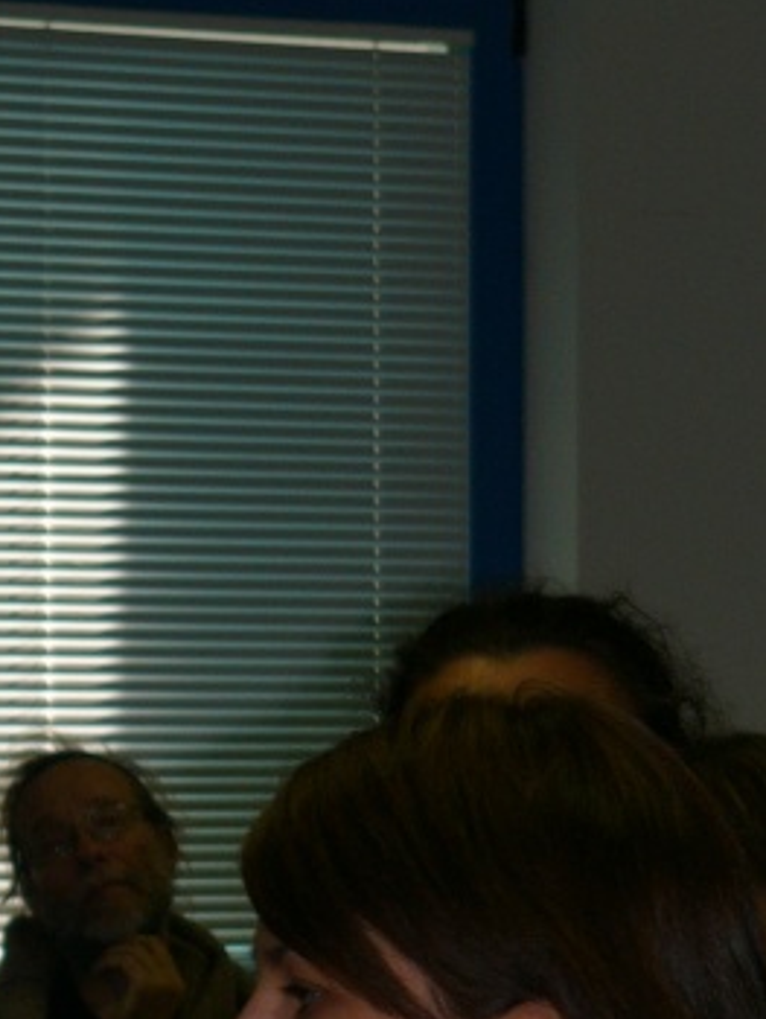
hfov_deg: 6.2
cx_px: -96
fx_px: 7073
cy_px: 1048
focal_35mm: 240
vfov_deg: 8.2
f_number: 2.8
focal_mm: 17.4
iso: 50
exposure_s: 1/80
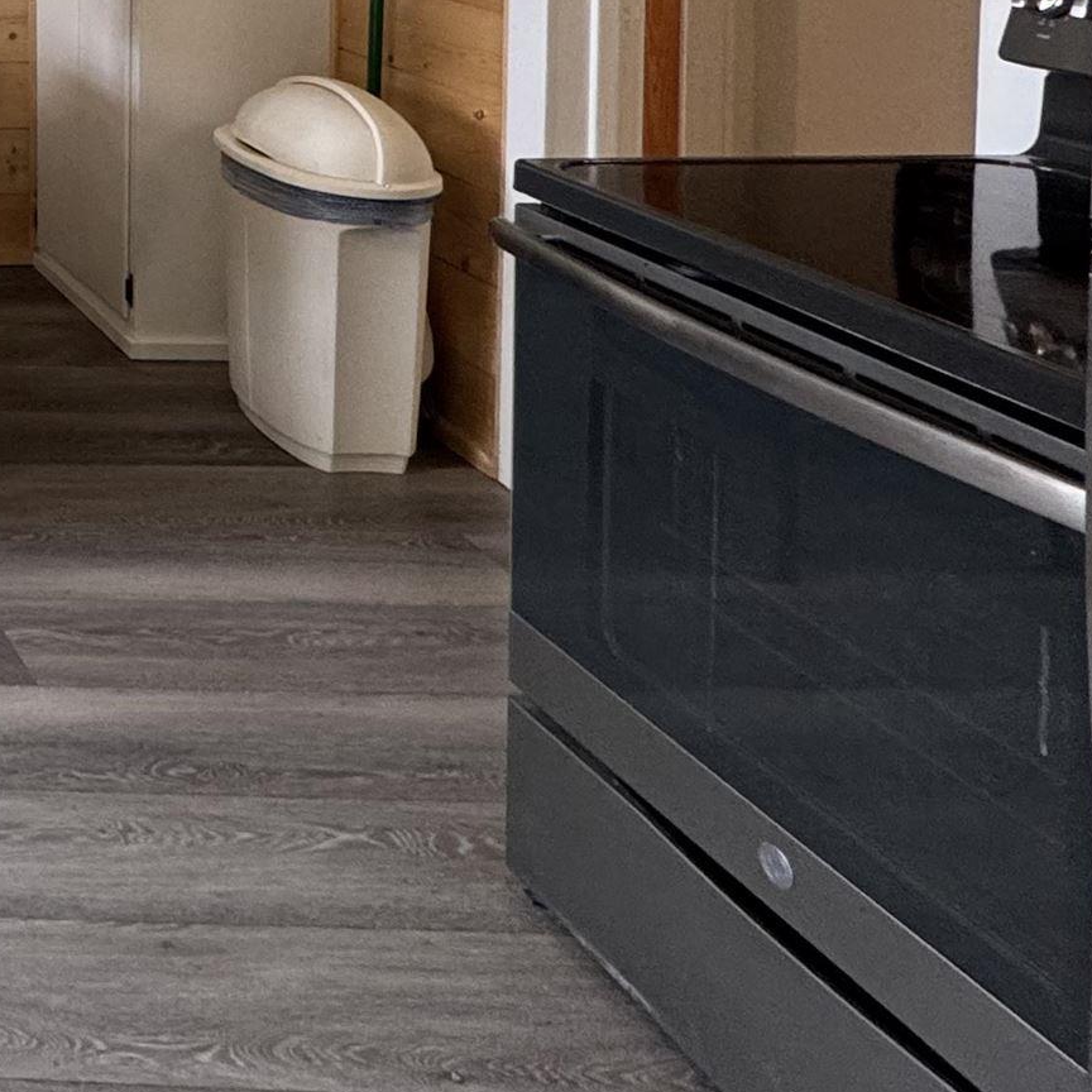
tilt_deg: -3.2
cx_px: -700
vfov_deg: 32.5
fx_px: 1570
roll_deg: +1.8
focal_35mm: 44
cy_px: -174
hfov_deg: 24.7
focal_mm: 2.22
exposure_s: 1/60
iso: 160
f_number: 2.2
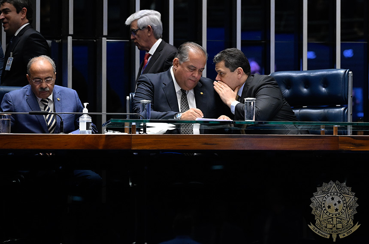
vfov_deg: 7.8
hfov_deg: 11.8
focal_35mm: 175
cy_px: 122
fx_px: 1790
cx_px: 184
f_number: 4
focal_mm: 175
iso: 5000
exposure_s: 1/200
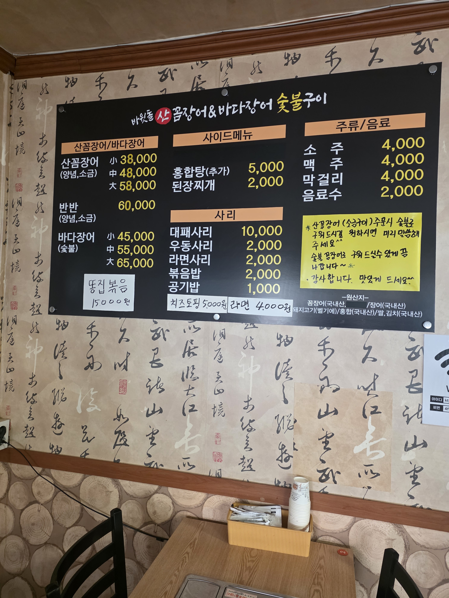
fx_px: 398
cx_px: 224
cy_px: 299
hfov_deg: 58.9
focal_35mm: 23
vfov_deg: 73.9
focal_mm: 6.25
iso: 800
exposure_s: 1/120
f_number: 1.7
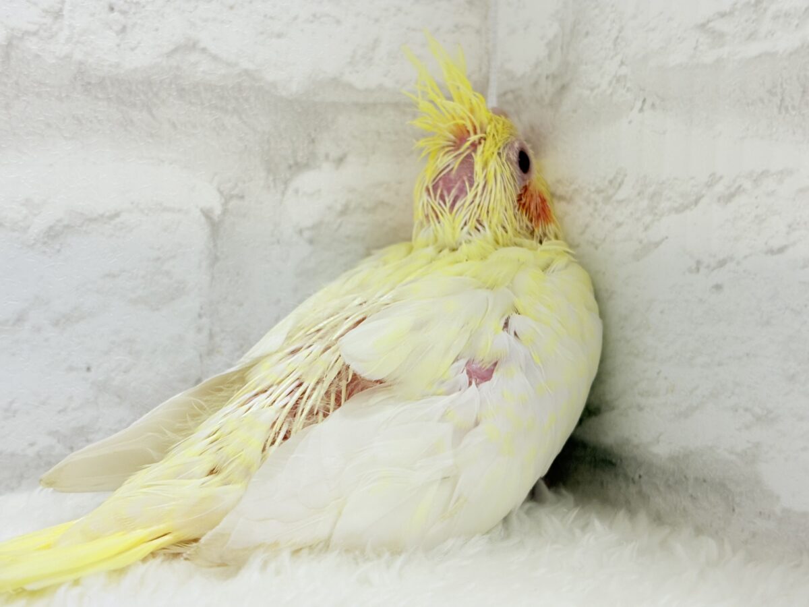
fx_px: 1215
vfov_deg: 28.0
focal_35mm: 52
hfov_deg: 36.8
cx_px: 404
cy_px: 304
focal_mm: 5.96
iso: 80
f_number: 1.6
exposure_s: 1/100
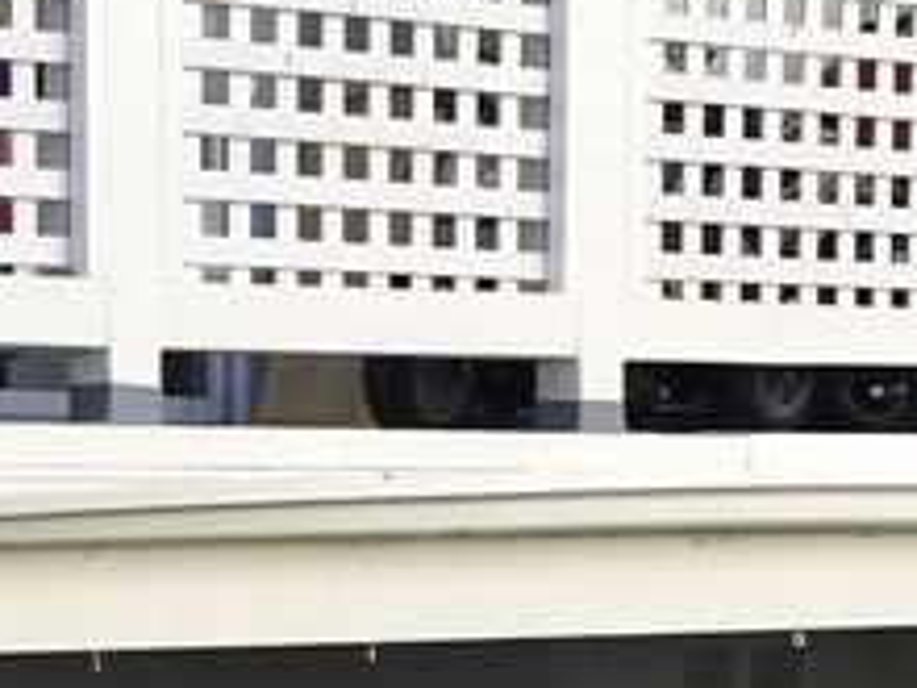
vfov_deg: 10.6
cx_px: -350
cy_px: 1005
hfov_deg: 13.9
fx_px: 3576
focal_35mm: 135
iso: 25
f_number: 2.2
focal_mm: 4.15
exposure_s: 1/336
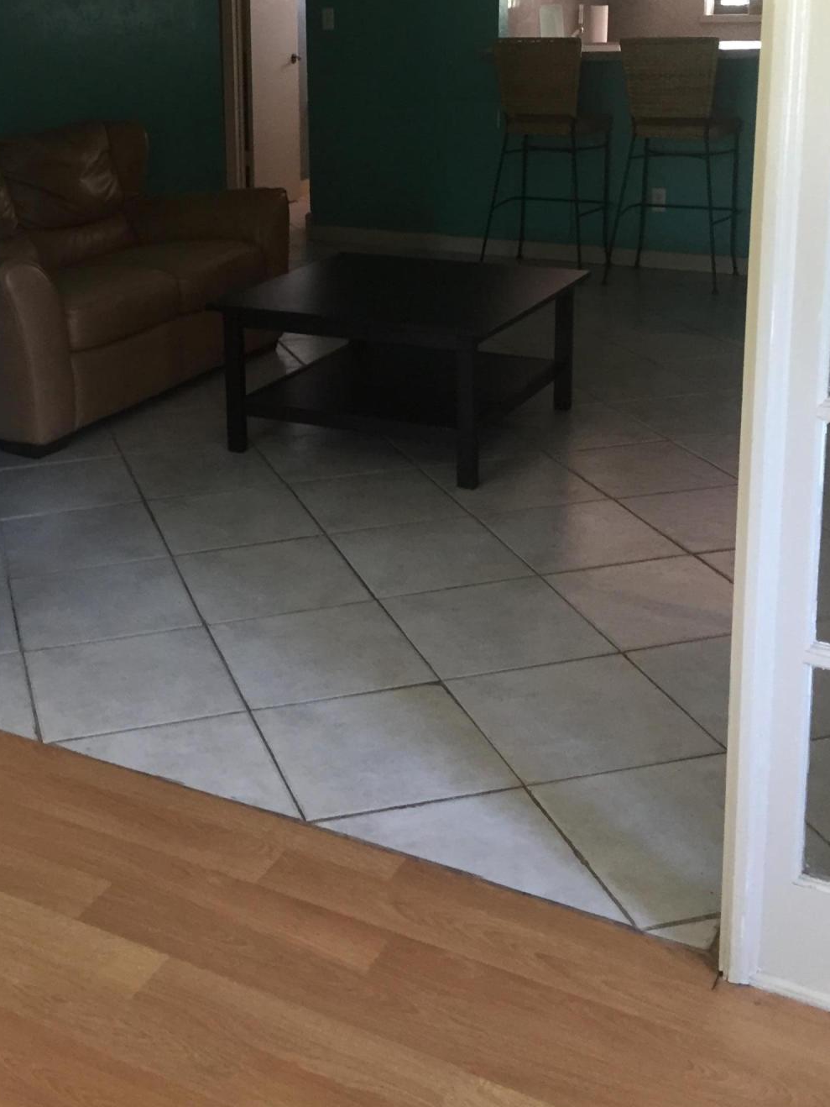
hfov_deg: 32.6
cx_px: 271
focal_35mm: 44
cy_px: 301
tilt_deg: -12.4
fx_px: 1406
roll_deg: +1.9
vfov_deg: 41.9
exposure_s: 1/30
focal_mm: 4.15
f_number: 2.2
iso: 125
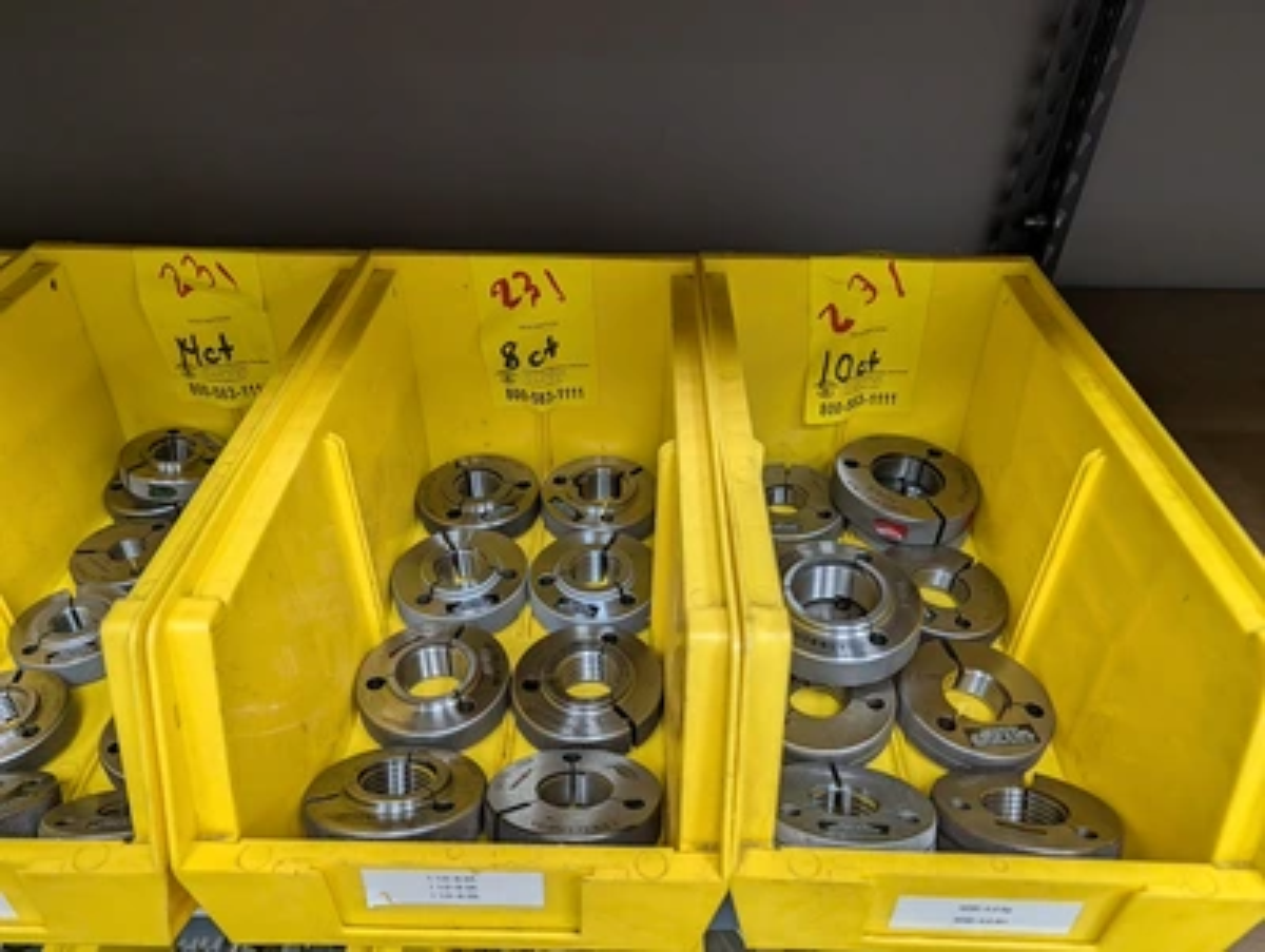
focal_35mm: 24
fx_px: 878
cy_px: 476
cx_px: 632
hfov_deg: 71.5
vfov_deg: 56.9
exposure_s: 1/120
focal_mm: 6.9
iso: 742
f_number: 1.68
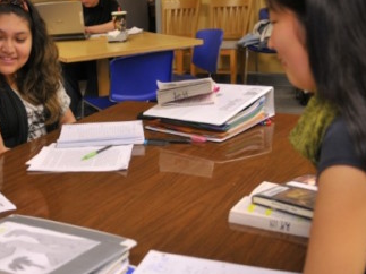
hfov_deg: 35.9
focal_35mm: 51
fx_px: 538
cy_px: 161
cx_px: 58
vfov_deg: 28.5
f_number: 2.8
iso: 400
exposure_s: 1/125
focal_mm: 19
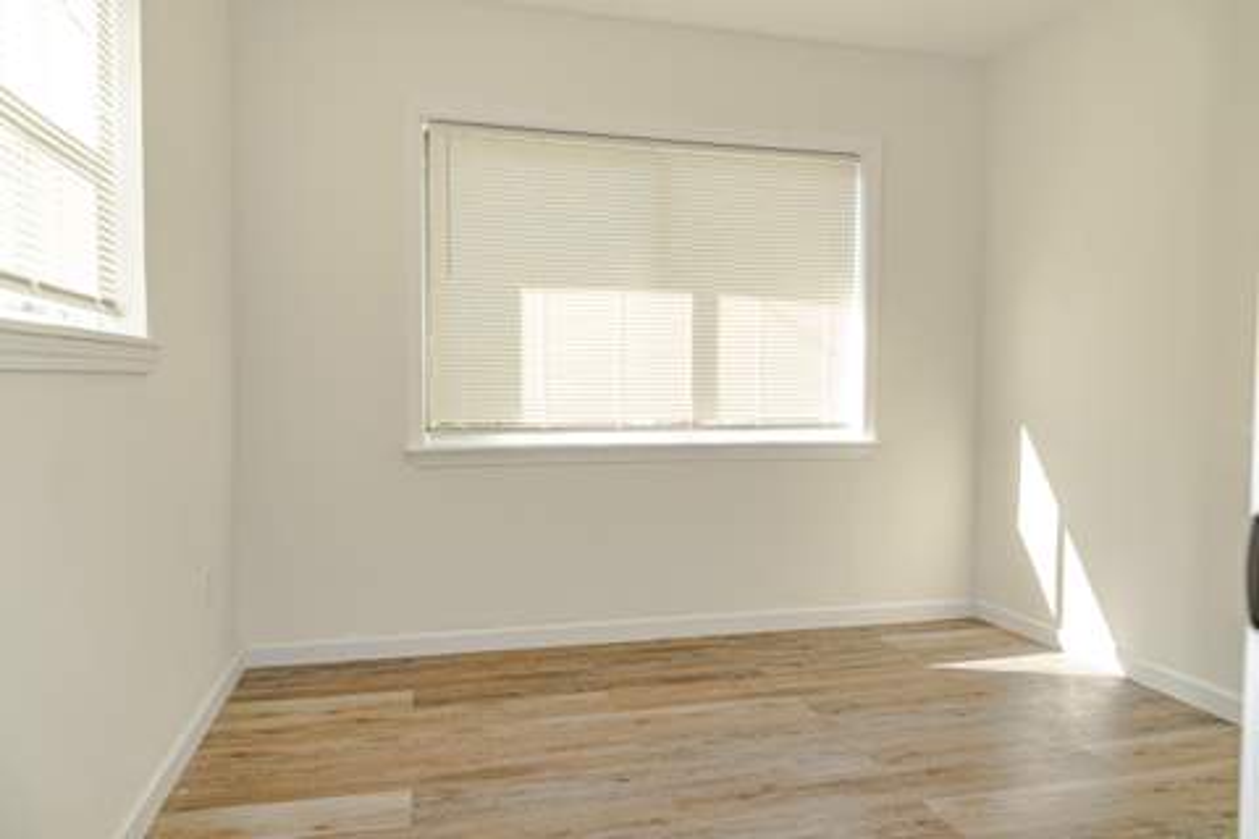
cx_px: 630
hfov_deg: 73.7
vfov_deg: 53.1
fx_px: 839
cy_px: 420
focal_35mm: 24
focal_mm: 24
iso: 500
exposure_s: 1/125
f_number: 7.1
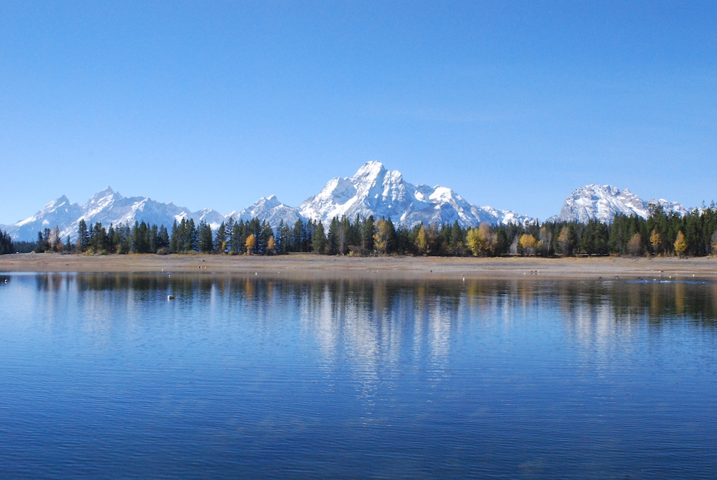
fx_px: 718
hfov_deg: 53.1
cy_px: 240
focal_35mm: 36
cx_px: 358
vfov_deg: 37.0
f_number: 13
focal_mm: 24
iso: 1600
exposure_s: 1/1000
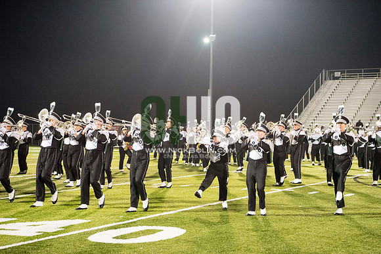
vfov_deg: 19.5
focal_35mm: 70
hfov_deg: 28.8
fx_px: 741
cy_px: 127
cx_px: 190
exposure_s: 1/200
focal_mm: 70
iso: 5000
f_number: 5.6
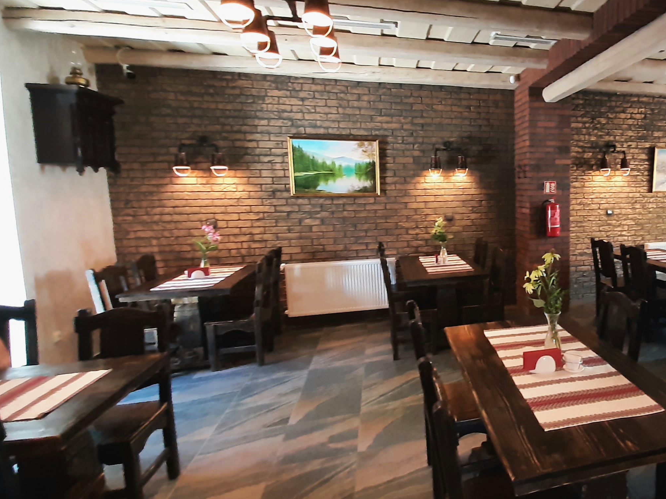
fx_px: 404
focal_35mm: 21
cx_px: 494
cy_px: 238
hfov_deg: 73.8
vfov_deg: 63.4
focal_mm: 1.42
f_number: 2.2
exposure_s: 1/25
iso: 320
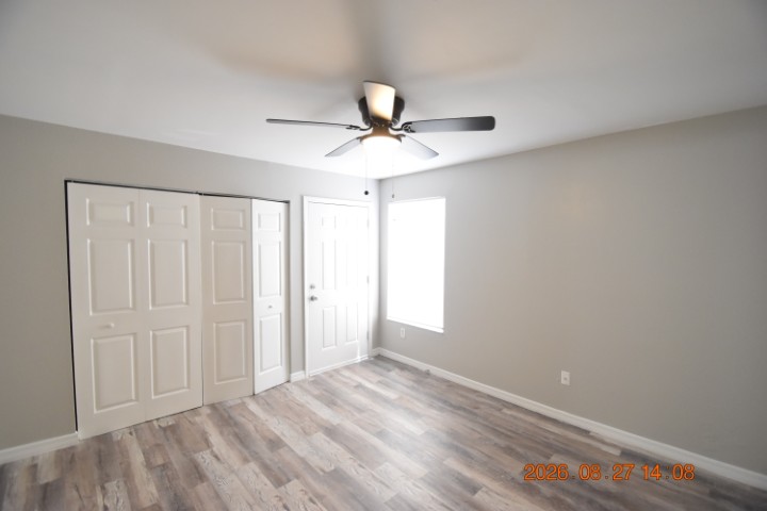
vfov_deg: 77.3
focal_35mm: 15
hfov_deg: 100.4
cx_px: 384
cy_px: 256
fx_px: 320
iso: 2000
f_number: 3.5
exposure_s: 1/60
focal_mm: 10
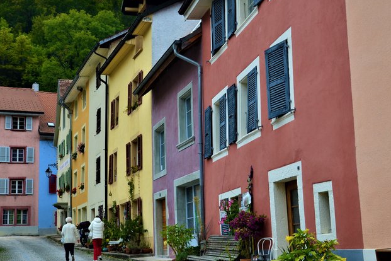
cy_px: 132
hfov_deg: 36.8
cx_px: 171
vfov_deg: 25.1
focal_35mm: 54
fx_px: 586
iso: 320
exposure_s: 1/125
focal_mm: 28
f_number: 9
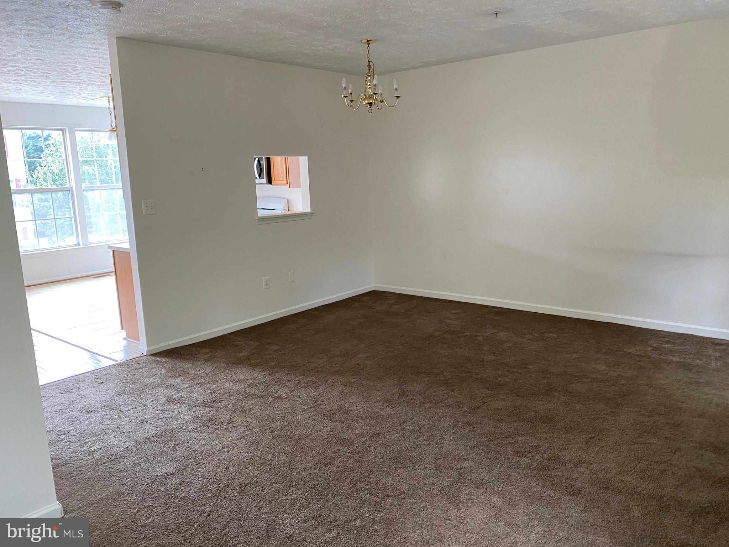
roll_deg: +1.8
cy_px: 274
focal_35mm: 26
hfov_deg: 67.3
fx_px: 548
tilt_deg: -9.4
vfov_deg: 53.1
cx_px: 364
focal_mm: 4.25
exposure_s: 1/77
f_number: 1.8
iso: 125
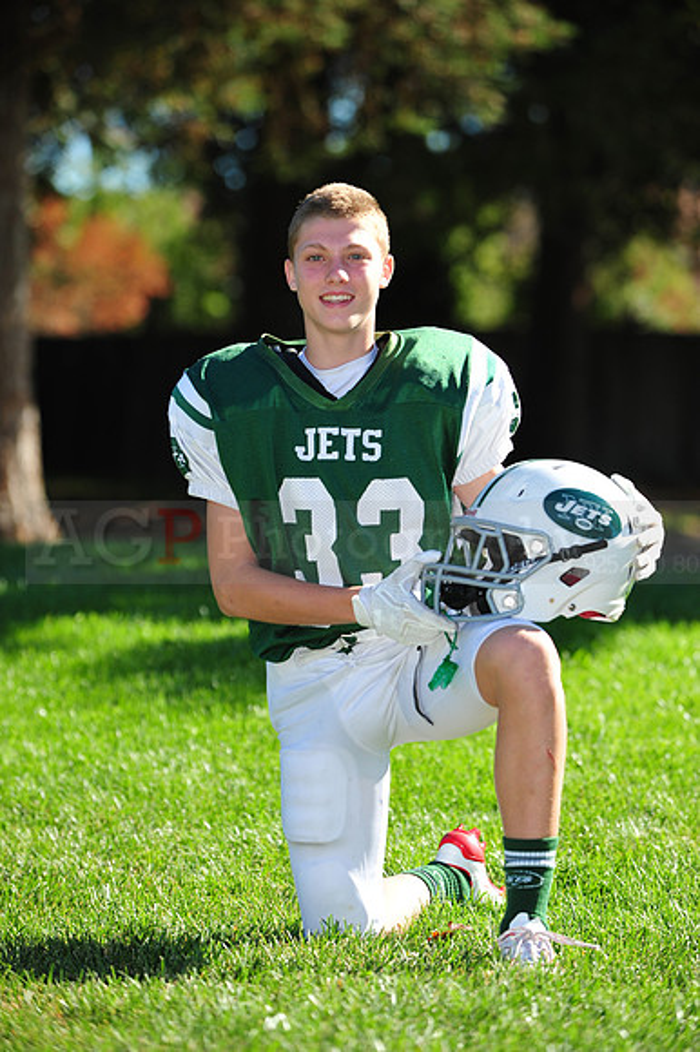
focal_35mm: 165
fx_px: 4818
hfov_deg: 8.3
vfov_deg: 12.5
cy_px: 526
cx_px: 350
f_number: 4.5
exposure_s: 1/1600
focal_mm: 165
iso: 400
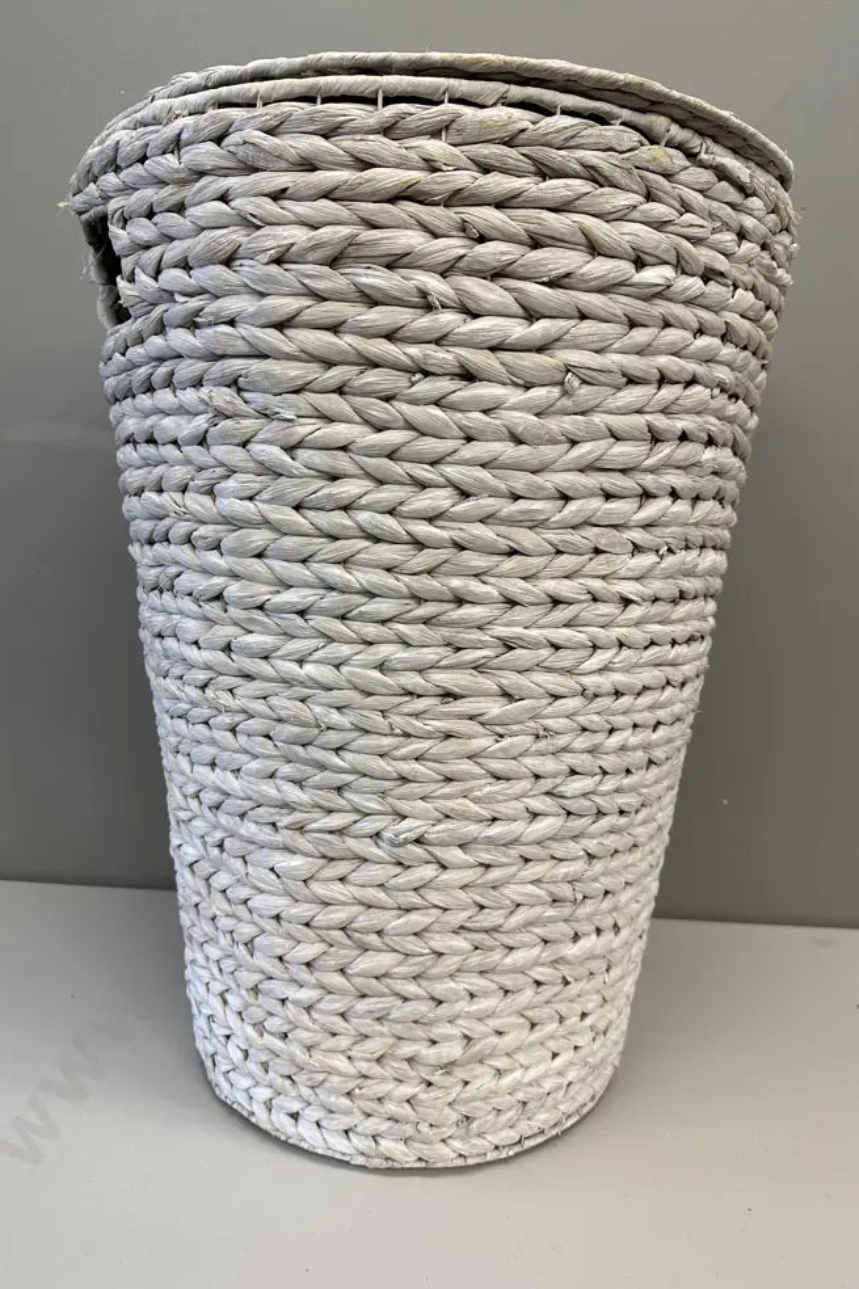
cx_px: 410
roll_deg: -2.4
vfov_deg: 69.4
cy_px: 627
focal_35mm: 26
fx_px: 931
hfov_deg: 49.5
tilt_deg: -7.1
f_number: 1.78
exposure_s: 1/100
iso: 100
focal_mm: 6.86
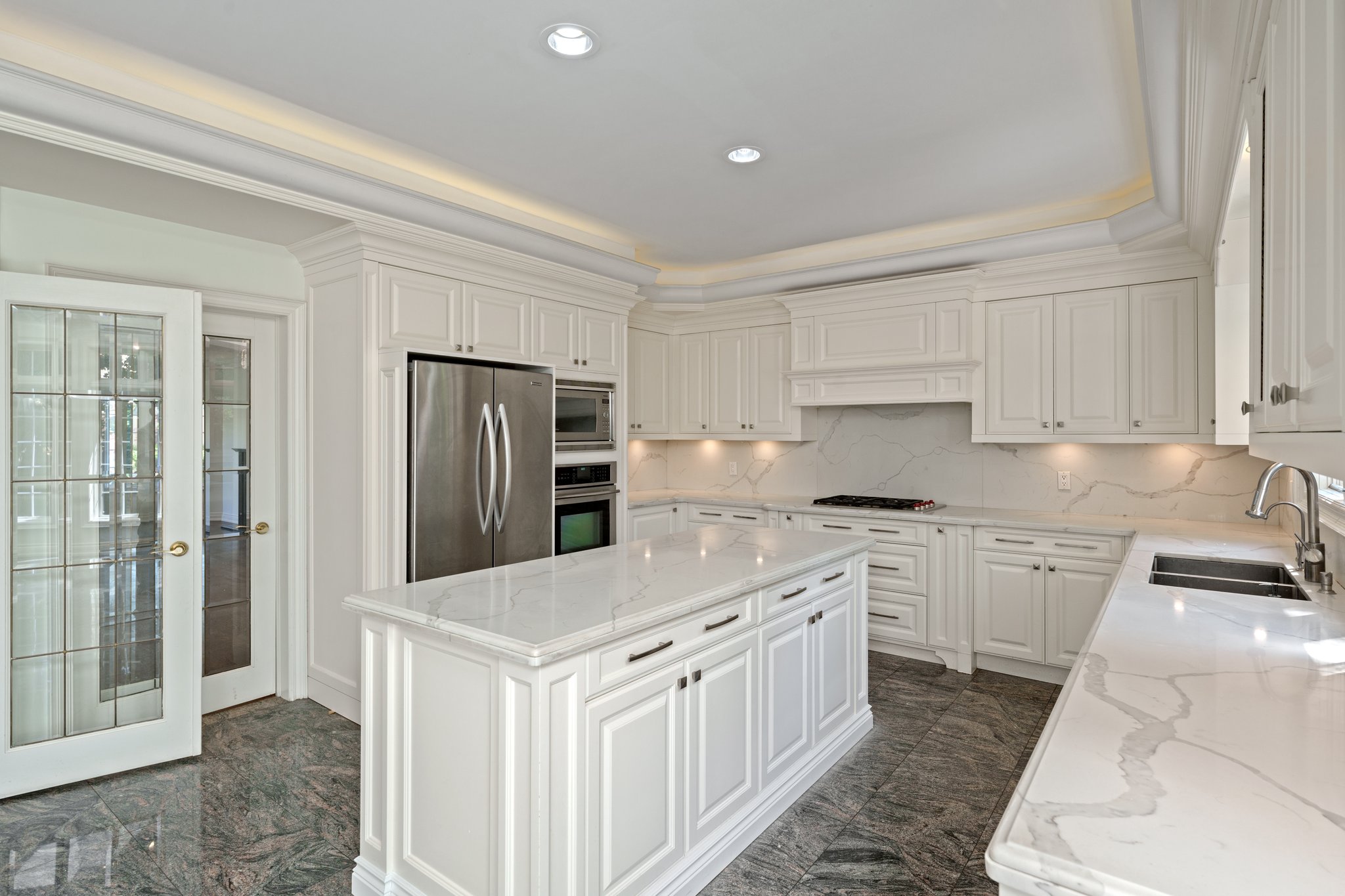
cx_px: 672
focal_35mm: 18
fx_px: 672
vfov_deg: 67.4
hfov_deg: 90.0
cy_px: 448
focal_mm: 18
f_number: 9
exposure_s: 1/25
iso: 1000
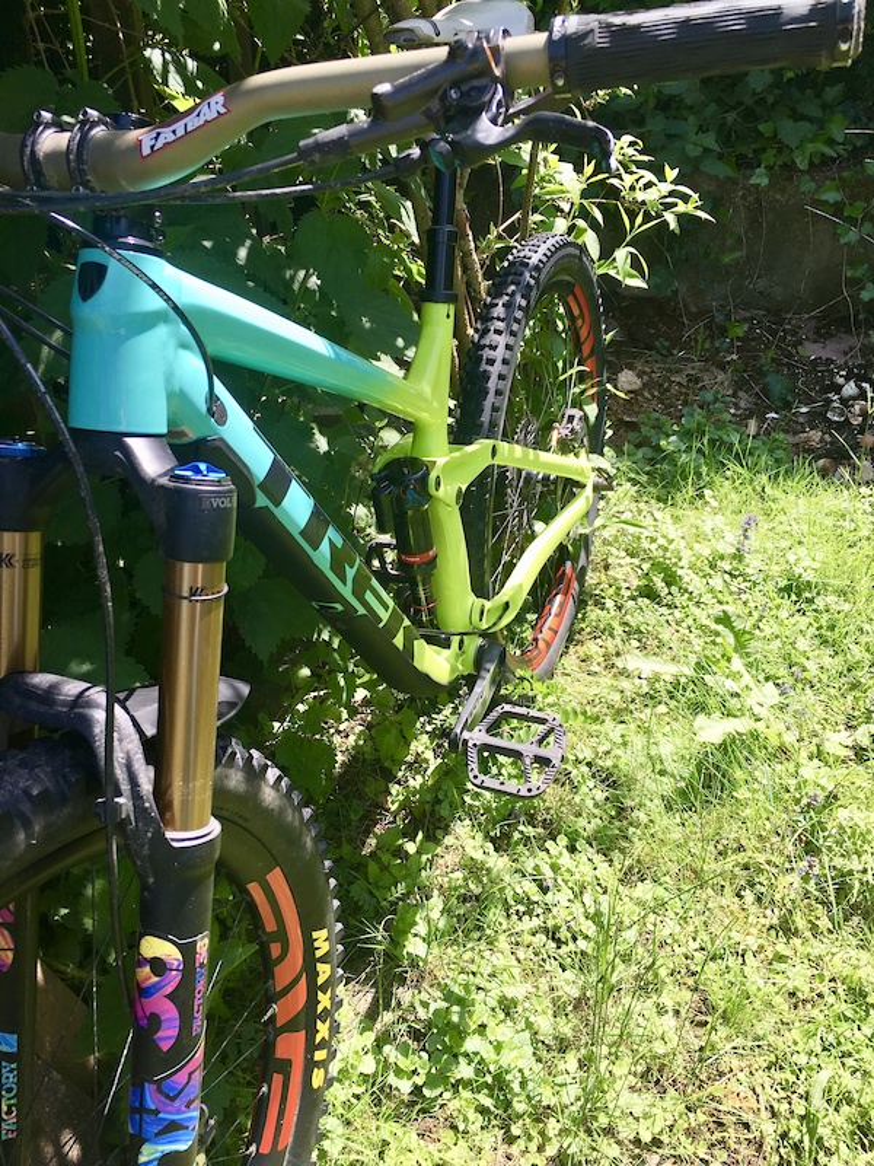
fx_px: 976
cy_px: 583
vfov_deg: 61.7
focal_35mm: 29
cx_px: 437
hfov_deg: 48.2
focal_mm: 4.15
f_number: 2.2
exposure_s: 1/450
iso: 25
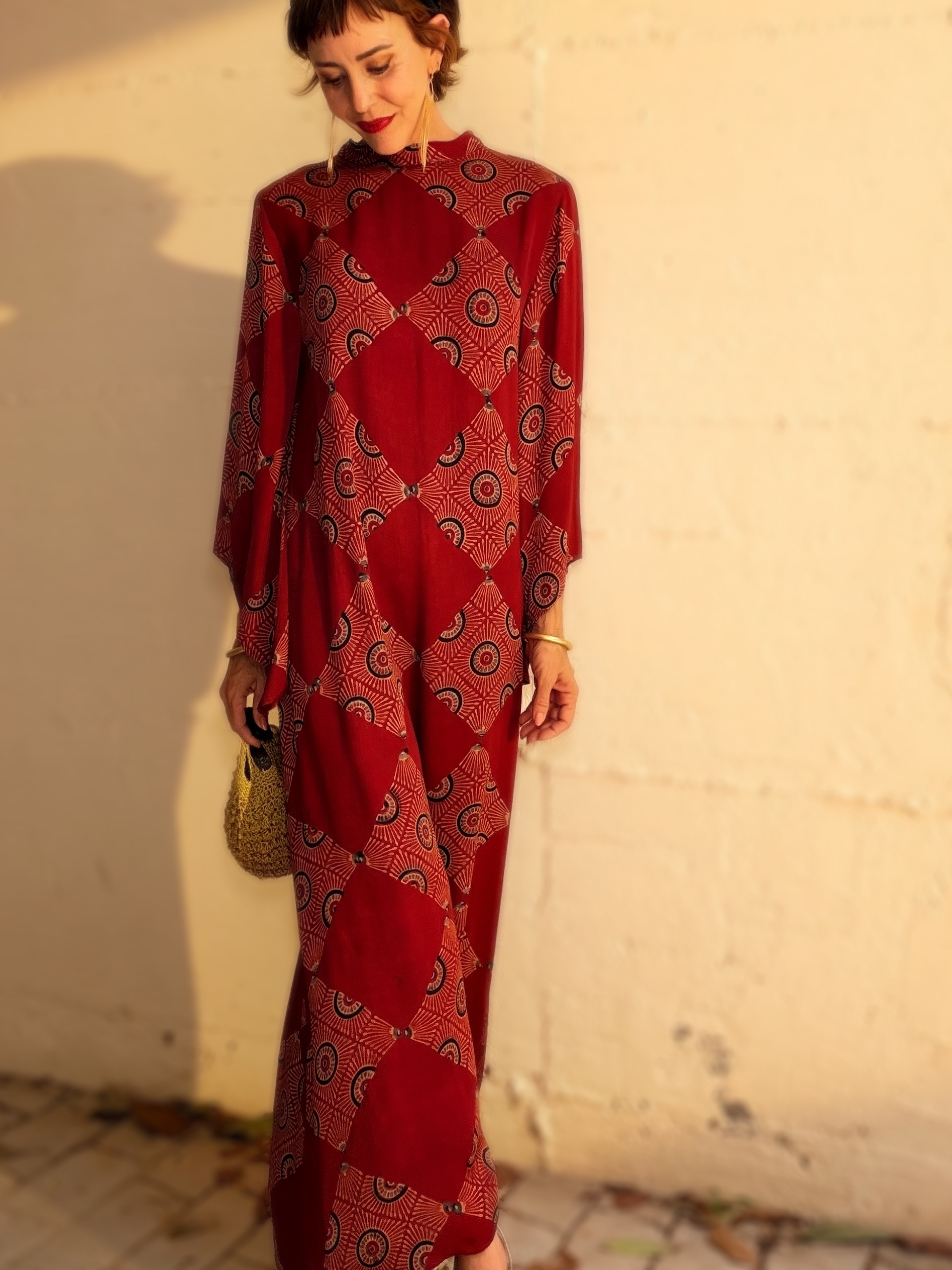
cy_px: 641
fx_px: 1247
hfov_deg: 41.7
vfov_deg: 54.0
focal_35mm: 34
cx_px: 431
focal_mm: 2.71
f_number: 1.9
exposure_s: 1/433
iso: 25
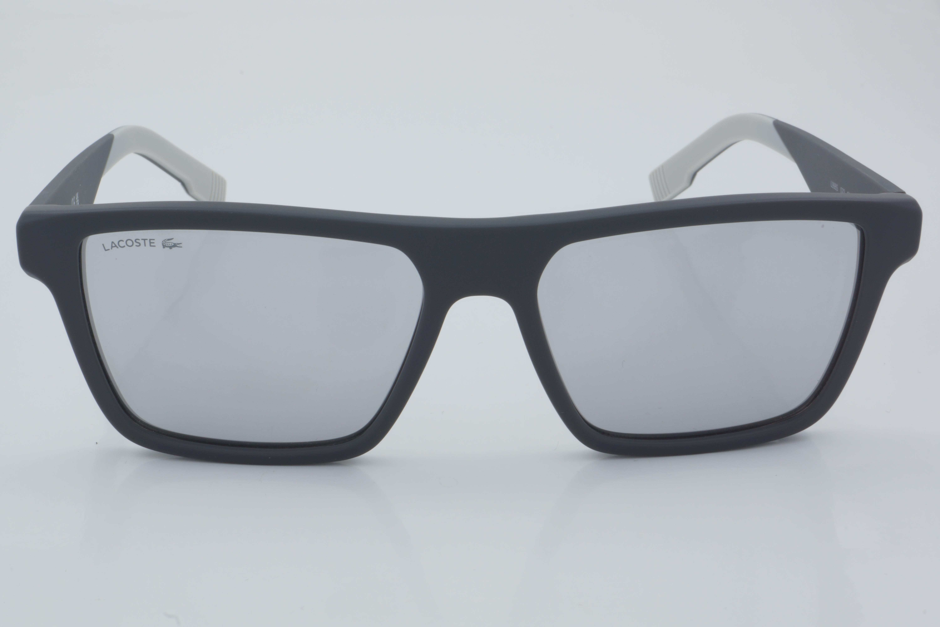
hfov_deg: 33.4
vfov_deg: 22.6
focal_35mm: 60
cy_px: 314
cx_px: 470
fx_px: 1567
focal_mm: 40
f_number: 32
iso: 100
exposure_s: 1/4
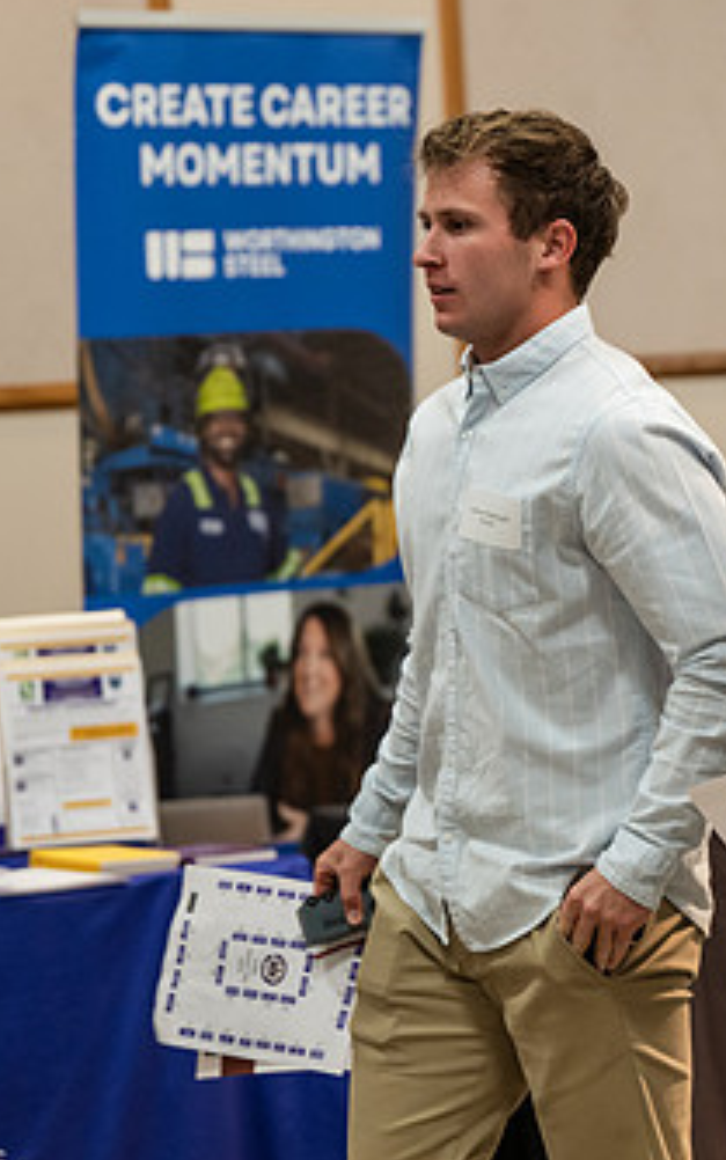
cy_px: 533
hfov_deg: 8.0
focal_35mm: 163
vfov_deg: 12.8
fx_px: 5156
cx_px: 813
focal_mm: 92
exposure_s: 1/200
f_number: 3.2
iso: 1600
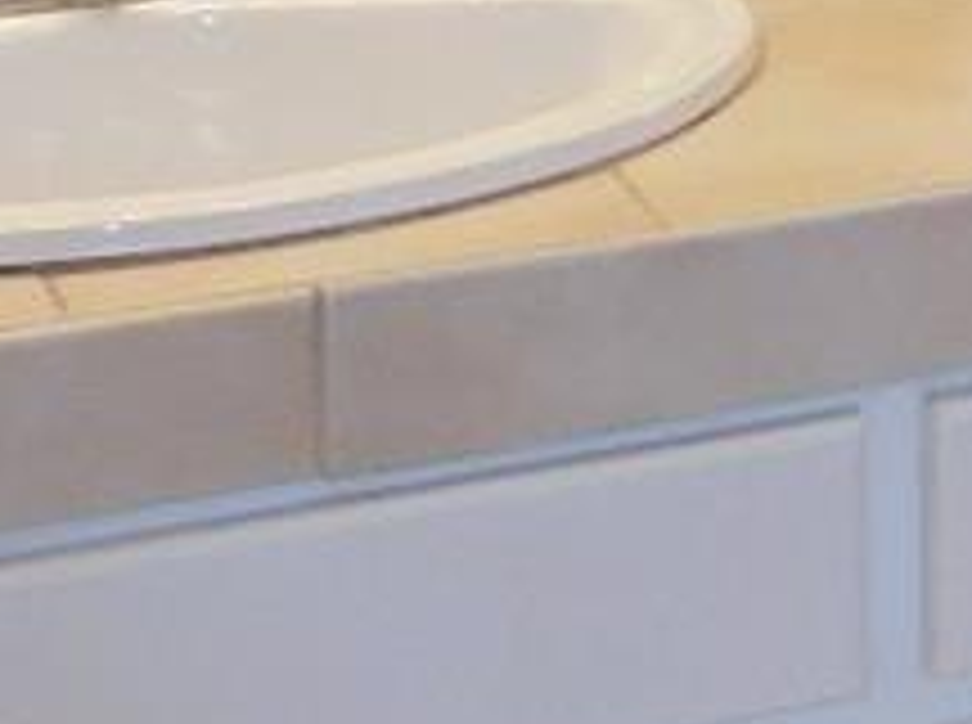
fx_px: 4875
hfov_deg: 9.5
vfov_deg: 8.0
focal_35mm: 174
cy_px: -872
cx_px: 2650
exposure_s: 1/30
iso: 160
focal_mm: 4.5
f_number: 3.4
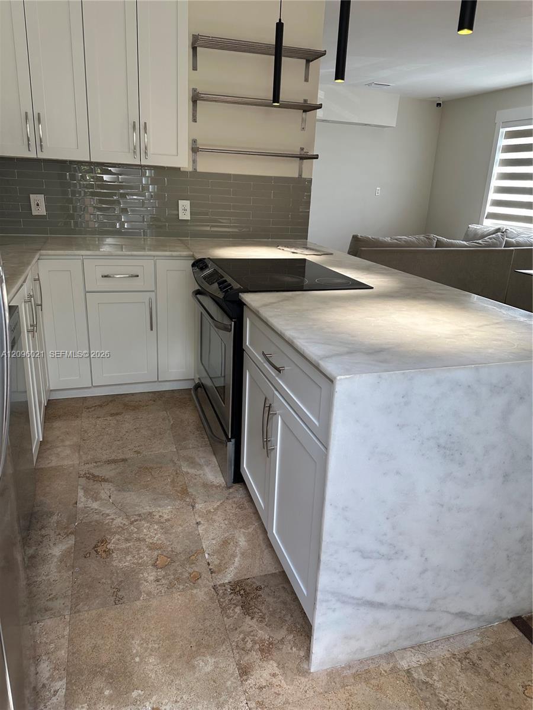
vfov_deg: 71.6
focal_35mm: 24
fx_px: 493
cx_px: 266
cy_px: 355
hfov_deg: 56.8
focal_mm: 6.86
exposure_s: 1/120
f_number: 1.78
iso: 80
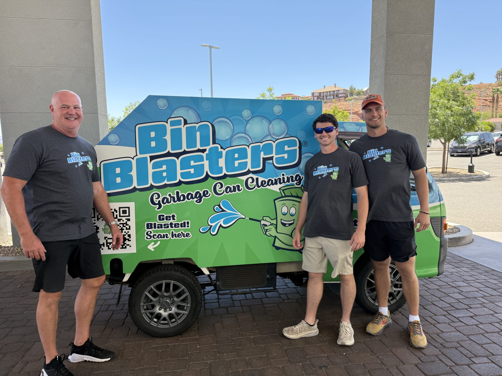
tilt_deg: -6.7
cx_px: 251
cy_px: 188
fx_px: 348
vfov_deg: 56.8
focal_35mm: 24
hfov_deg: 71.6
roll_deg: +0.6
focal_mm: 6.76
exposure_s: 1/992
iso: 100
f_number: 1.78
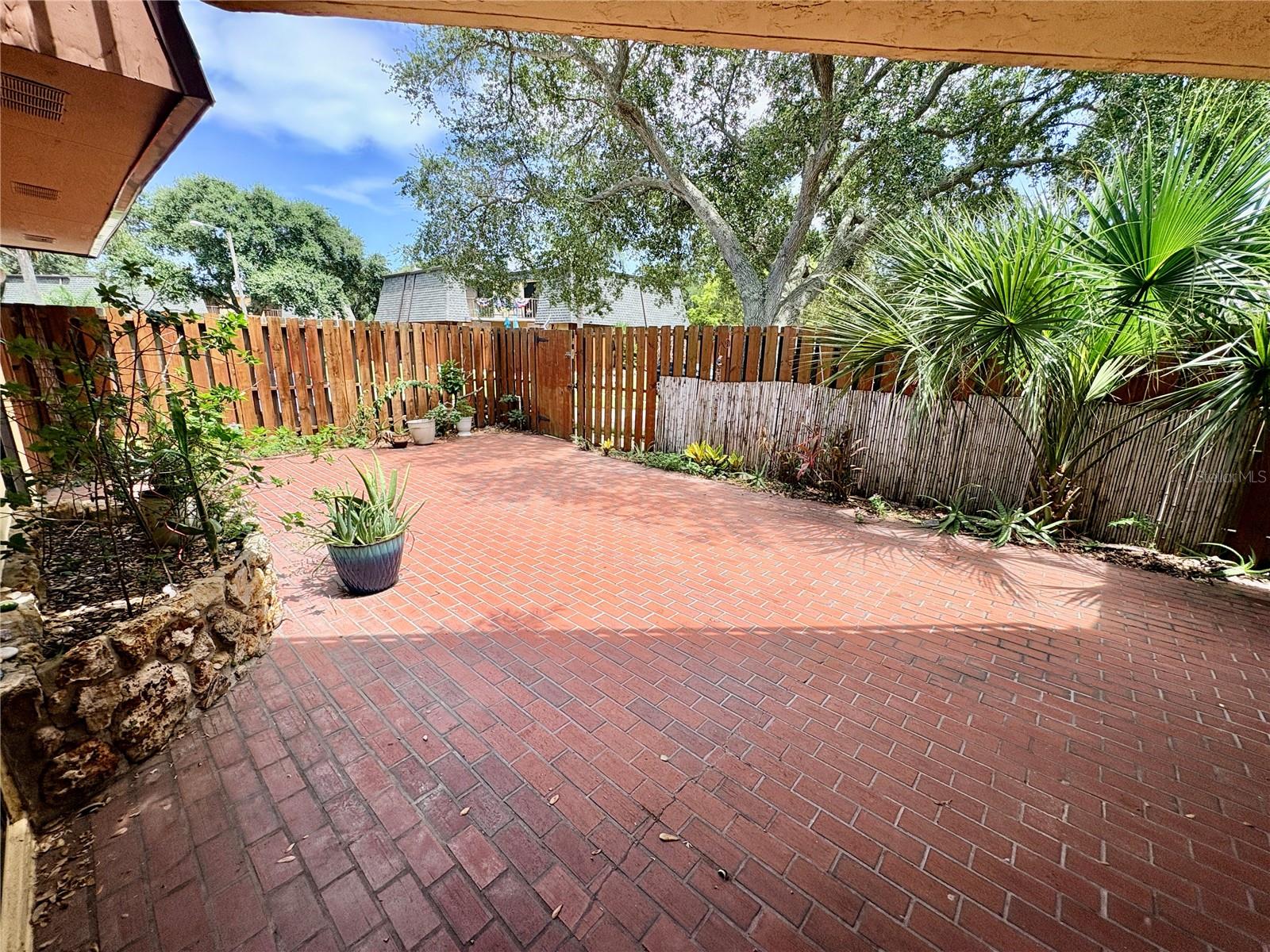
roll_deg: -2.6
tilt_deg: -13.2
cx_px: 635
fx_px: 514
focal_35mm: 14
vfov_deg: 85.7
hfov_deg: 102.1
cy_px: 476
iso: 40
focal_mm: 2.22
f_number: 2.2
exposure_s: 1/831
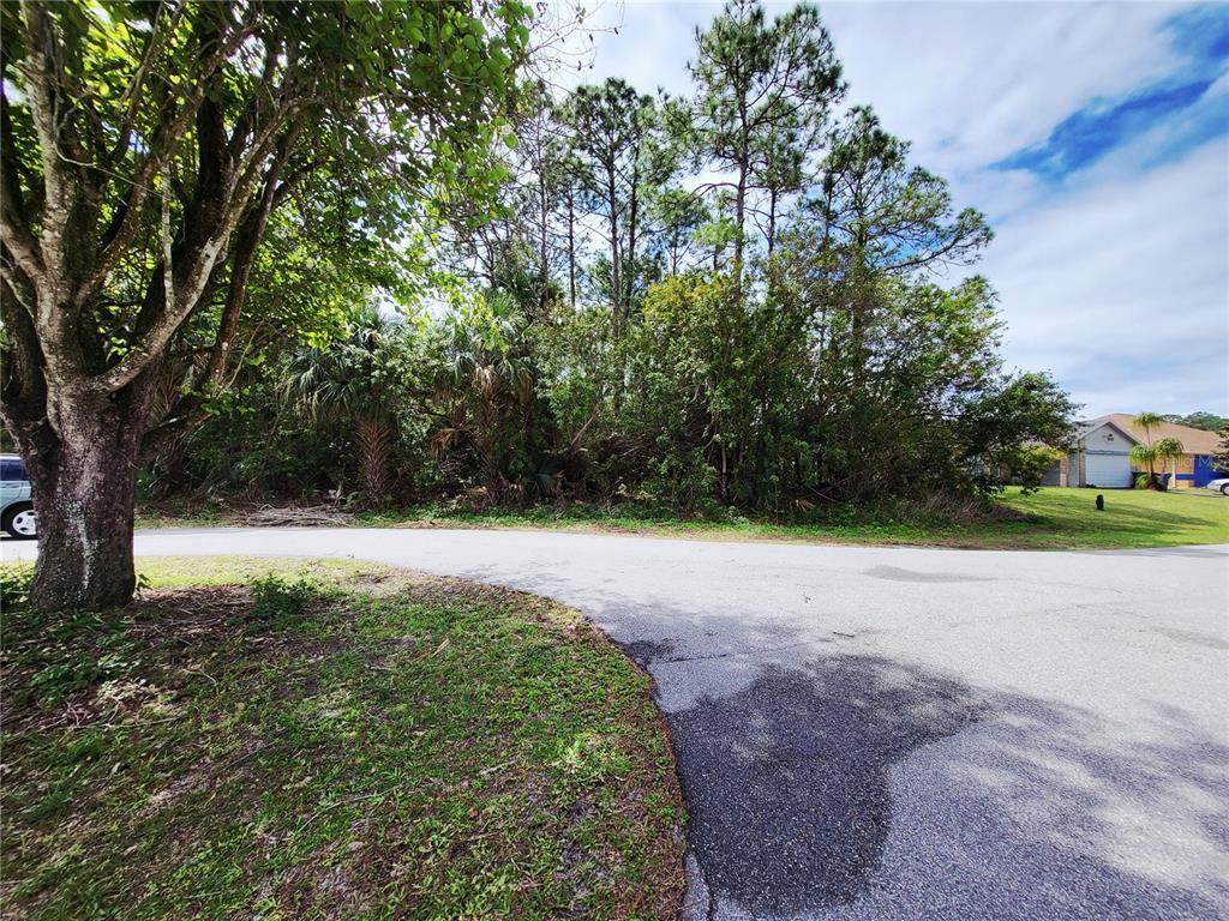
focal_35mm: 13
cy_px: 460
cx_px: 614
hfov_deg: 106.2
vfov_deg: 89.9
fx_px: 462
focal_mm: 1.74
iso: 32
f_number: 2.2
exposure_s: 1/771
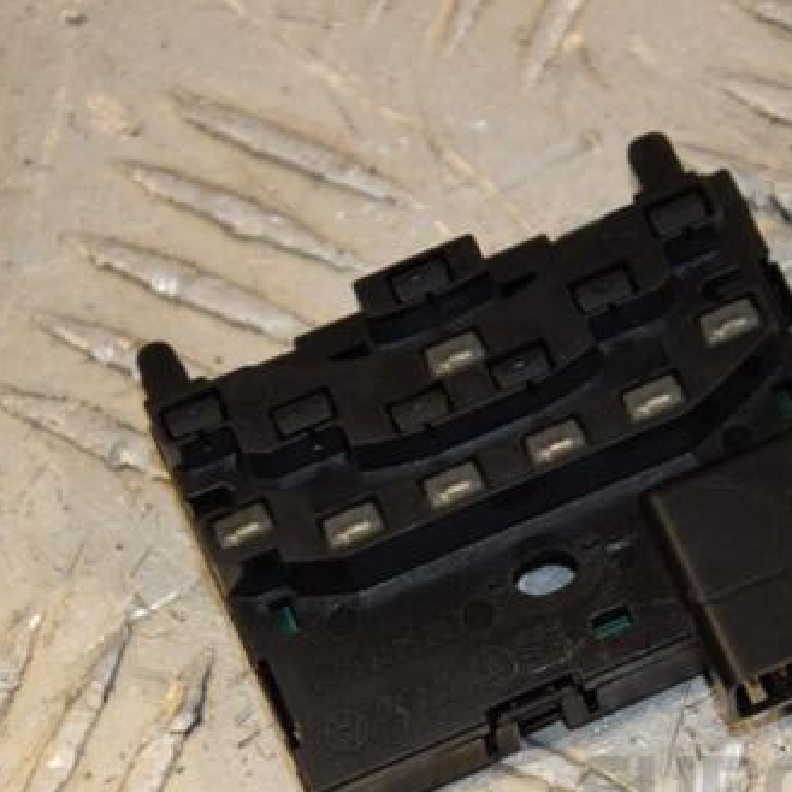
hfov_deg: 7.2
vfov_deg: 7.2
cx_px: 537
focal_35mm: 244
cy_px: 472
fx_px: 6310
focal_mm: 105
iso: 800
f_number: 6.3
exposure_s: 1/200
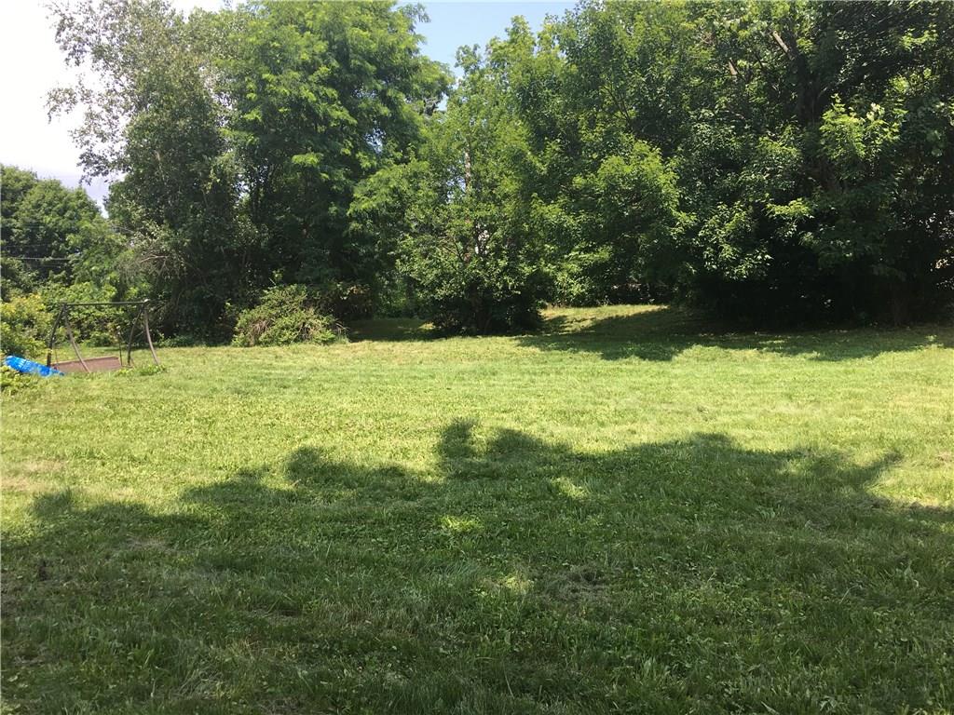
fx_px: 799
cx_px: 477
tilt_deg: +6.7
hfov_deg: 61.7
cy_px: 358
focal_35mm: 29
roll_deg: +0.2
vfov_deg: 48.2
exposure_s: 1/493
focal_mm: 4.15
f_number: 2.2
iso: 25
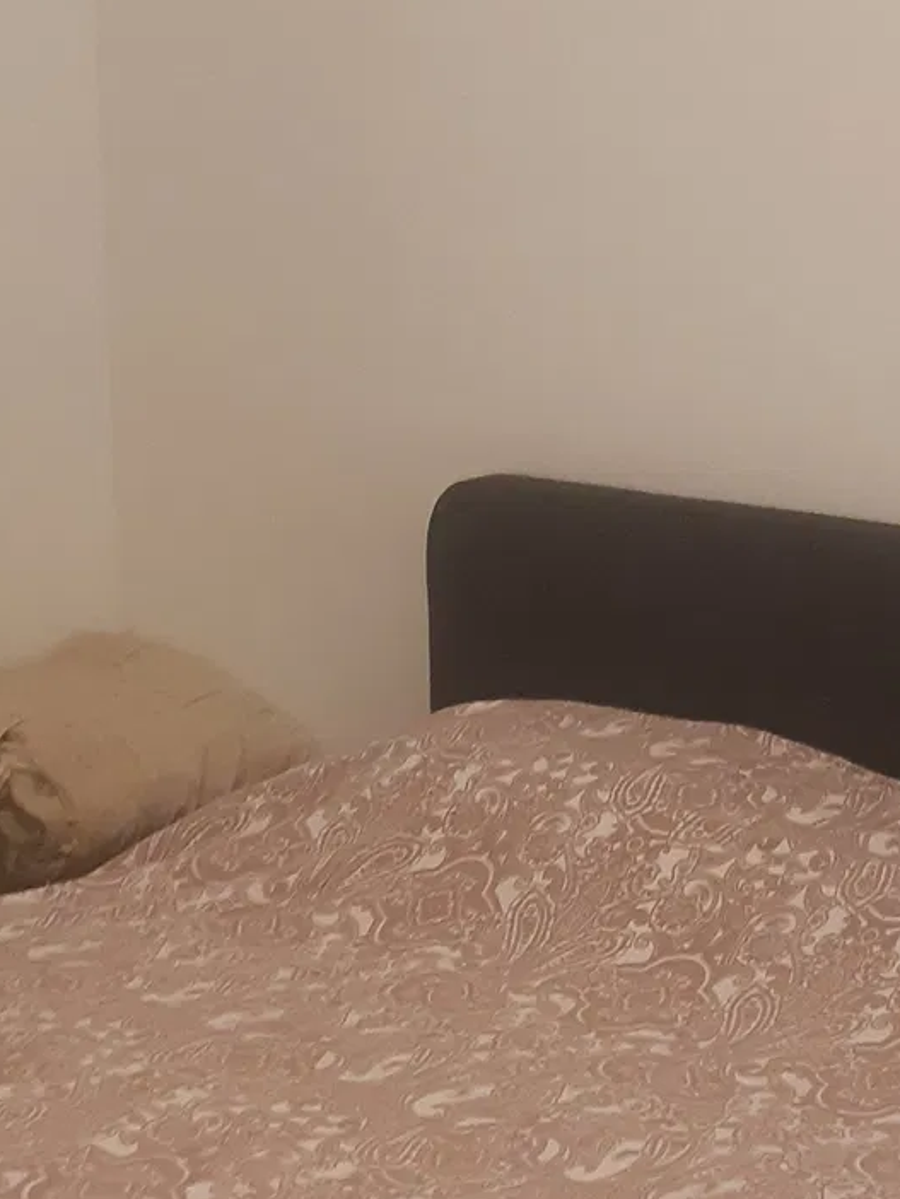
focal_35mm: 79
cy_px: 793
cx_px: 338
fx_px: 2737
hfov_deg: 18.6
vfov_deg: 24.6
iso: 320
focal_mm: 3.93
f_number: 1.7
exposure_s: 1/50
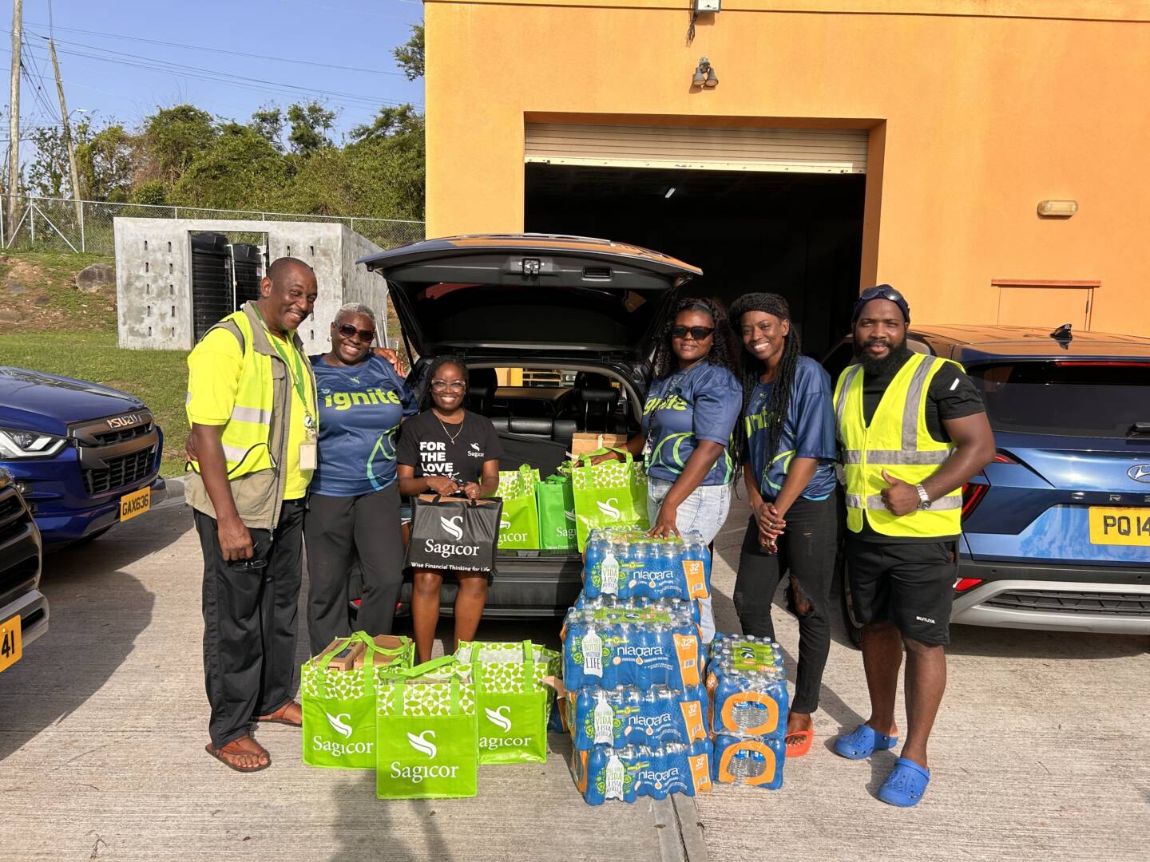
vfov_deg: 53.1
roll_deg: -1.0
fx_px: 864
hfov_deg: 67.3
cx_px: 575
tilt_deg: -5.5
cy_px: 431
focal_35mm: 26
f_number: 1.5
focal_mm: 5.7
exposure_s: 1/2695
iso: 50
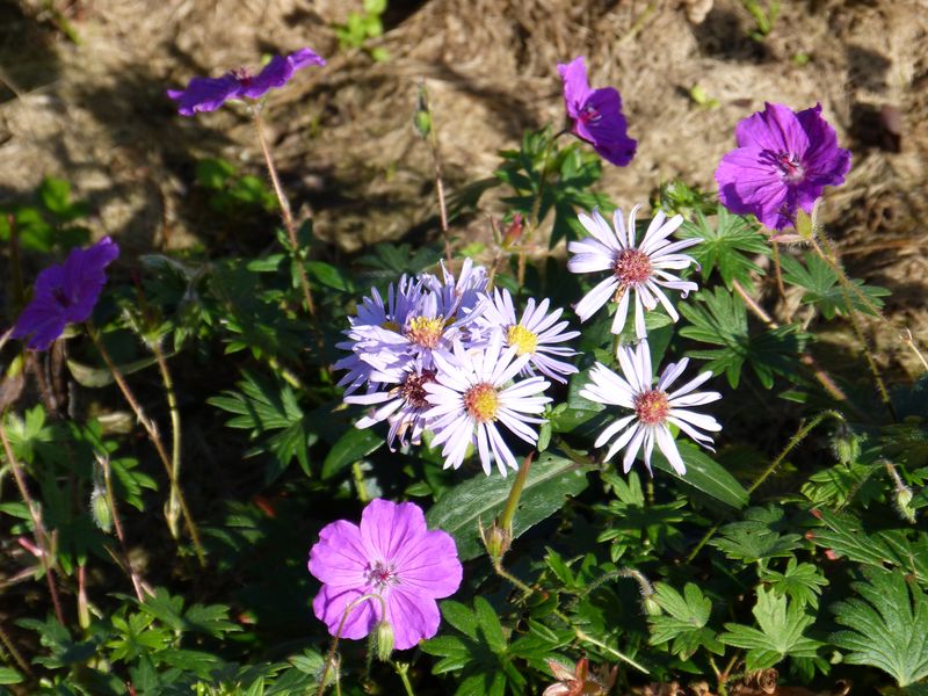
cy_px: 348
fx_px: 6783
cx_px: 464
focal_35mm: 253
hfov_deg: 7.8
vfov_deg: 5.9
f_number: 4
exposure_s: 1/500
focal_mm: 45.6
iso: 100
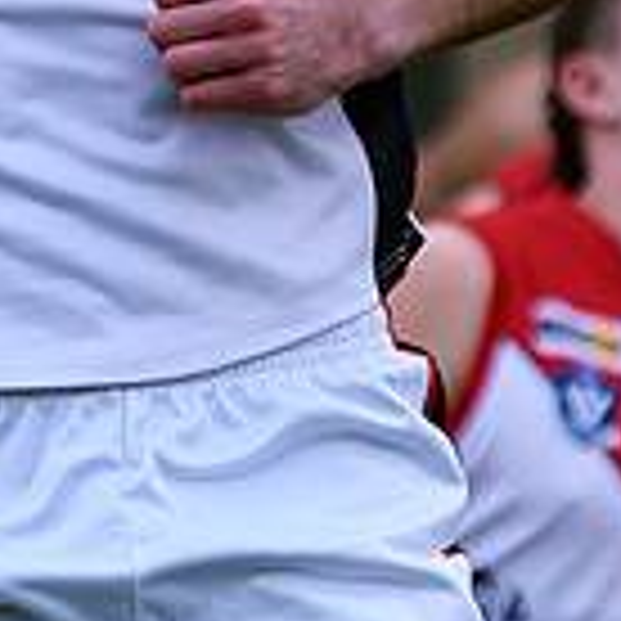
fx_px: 34605
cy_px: -10
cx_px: -175
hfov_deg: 1.0
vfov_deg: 1.0
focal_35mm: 1705
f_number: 2.8
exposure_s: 1/1250
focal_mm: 175
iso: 220
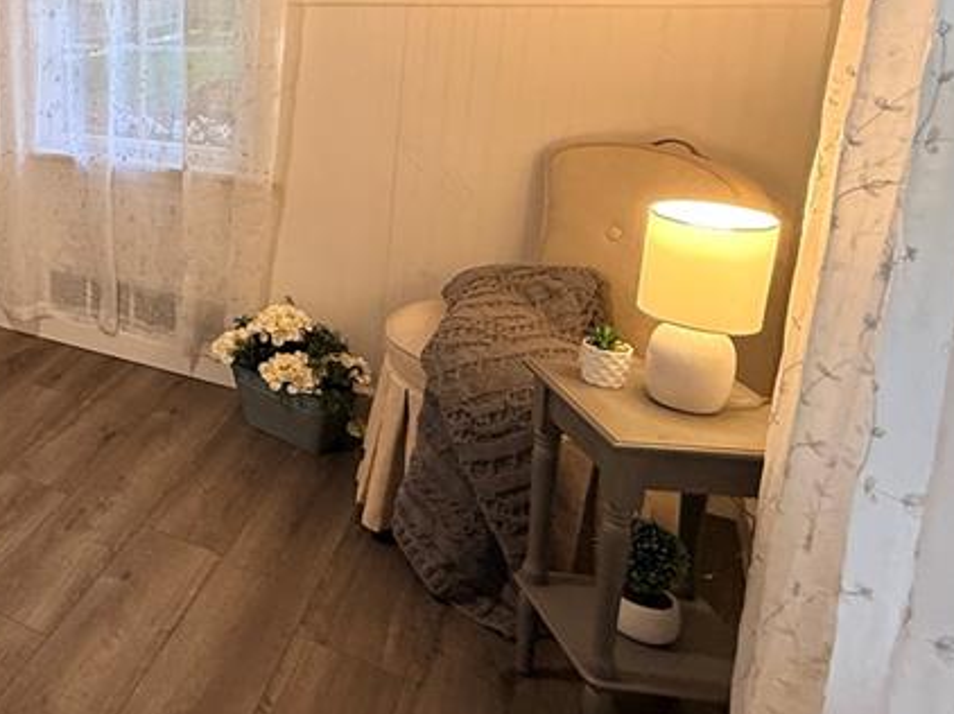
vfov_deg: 40.0
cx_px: -138
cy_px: 136
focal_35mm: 34
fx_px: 936
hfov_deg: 41.0
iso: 200
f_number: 2.2
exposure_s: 1/60
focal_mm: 2.22
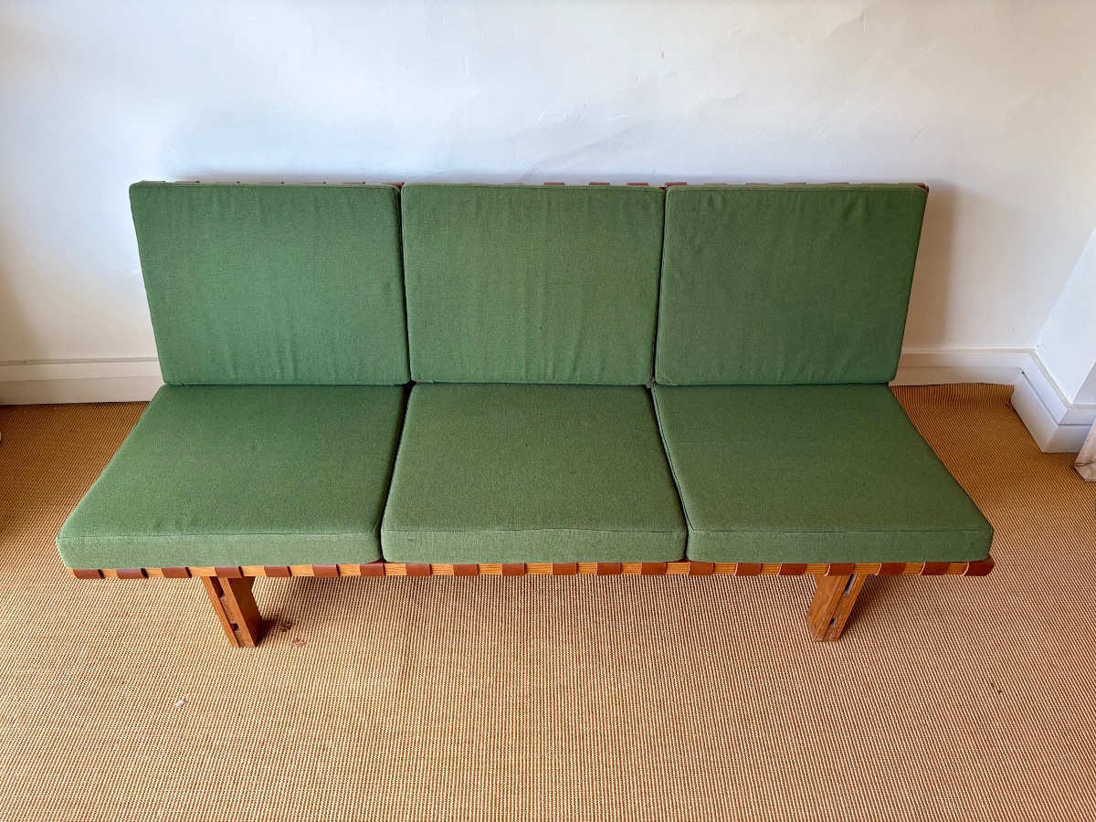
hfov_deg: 67.3
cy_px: 411
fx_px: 823
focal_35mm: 26
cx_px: 548
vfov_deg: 53.1
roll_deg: -0.8
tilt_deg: -41.0
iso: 64
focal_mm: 5.96
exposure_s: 1/50
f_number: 1.6
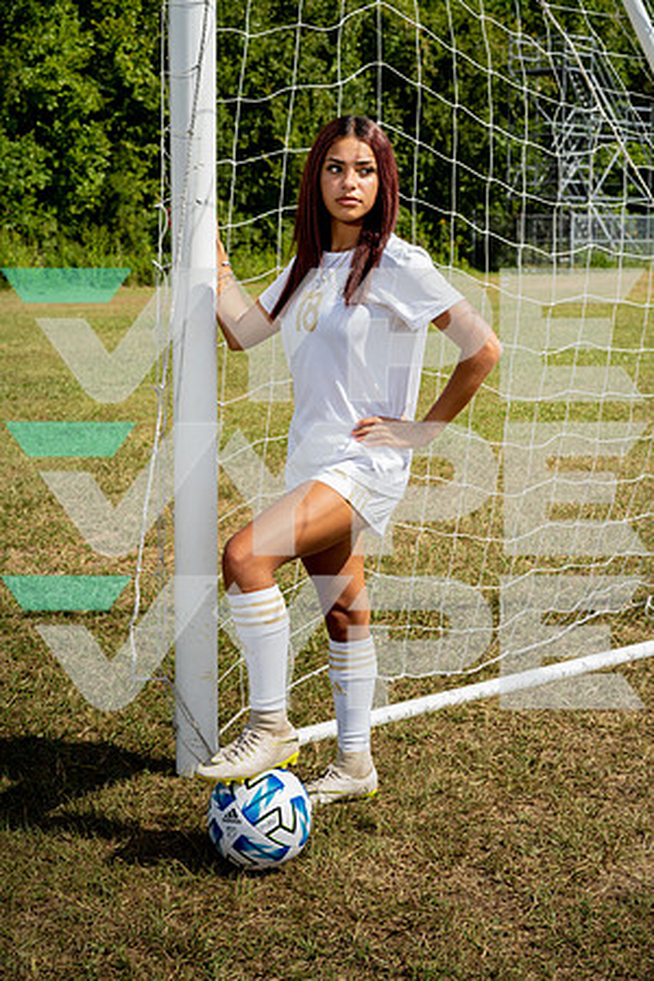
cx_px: 327
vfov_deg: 36.2
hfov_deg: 24.6
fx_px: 1499
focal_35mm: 55
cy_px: 490
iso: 50
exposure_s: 1/250
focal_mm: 55
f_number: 7.1
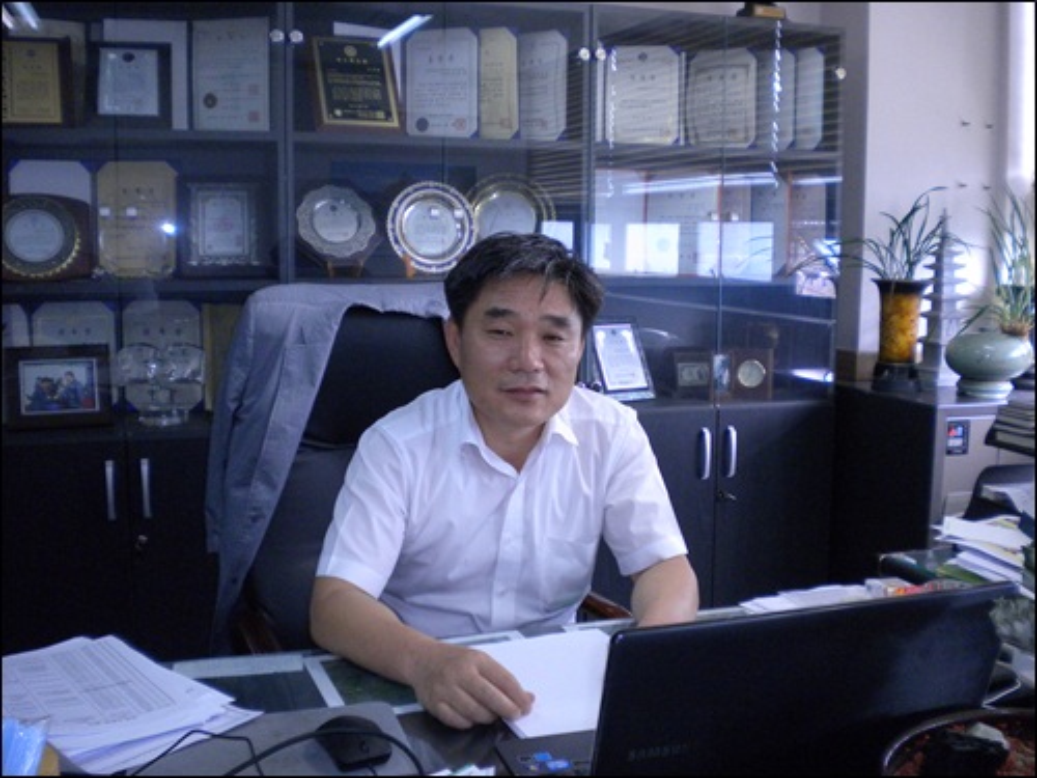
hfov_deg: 52.6
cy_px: 389
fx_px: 1049
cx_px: 518
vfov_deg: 40.7
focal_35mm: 35
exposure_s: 1/58.2
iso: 332
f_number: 3.1
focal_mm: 6.3
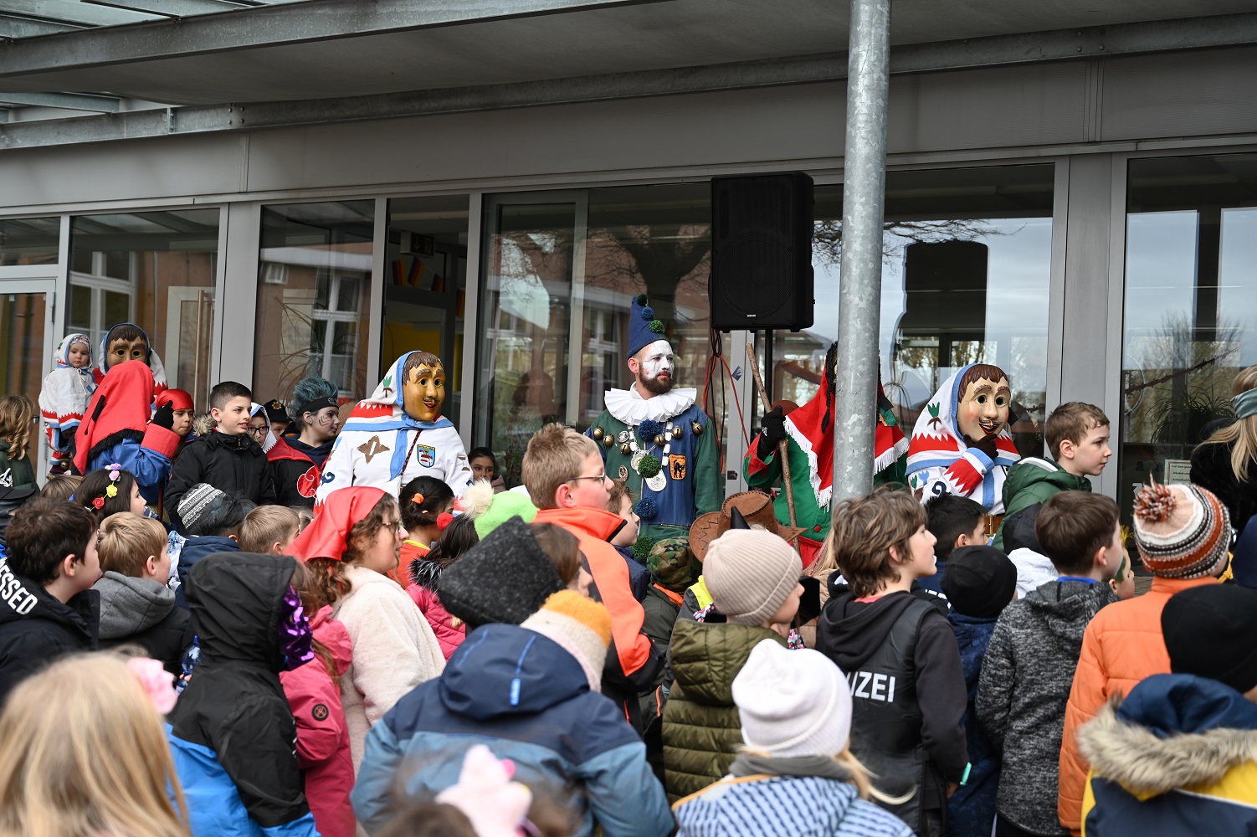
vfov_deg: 28.6
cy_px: 418
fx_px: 1640
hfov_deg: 41.9
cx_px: 628
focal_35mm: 47
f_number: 4
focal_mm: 47
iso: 220
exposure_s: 1/250
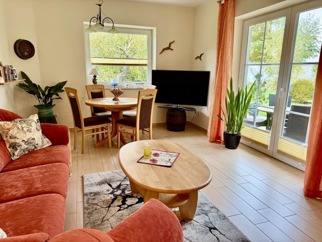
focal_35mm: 24
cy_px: 121
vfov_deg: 56.8
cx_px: 161
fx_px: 223
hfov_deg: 71.6
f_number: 1.78
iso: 160
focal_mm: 6.76
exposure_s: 1/100
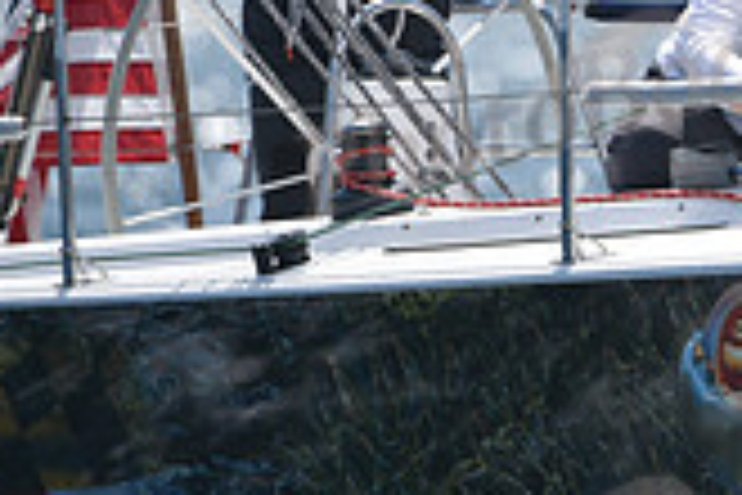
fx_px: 29059
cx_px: 1165
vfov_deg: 1.0
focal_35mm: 1410
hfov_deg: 1.5
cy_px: 272
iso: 320
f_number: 4.5
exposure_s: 1/3200
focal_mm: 400
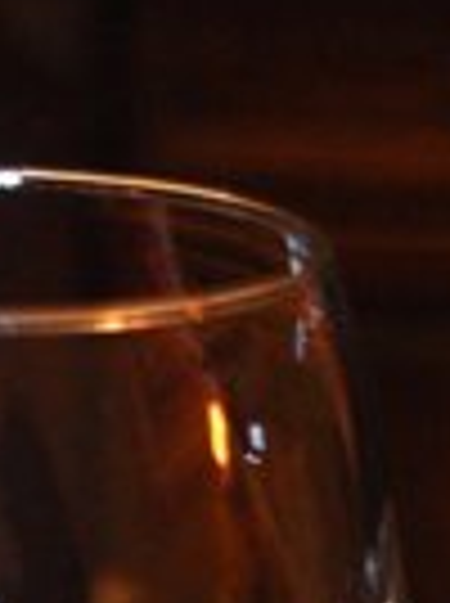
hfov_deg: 7.1
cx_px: -209
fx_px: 3599
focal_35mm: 207
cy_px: 1098
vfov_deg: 9.1
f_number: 4.2
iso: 800
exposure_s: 1/60
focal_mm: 30
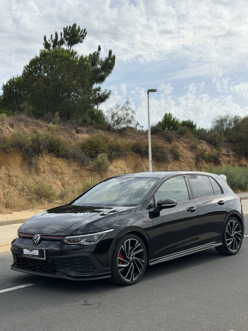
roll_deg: +1.5
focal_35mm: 48
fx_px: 459
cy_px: 166
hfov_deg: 30.3
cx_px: 124
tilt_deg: +1.1
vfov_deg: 39.7
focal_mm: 6.76
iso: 64
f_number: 1.78
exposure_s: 1/6024
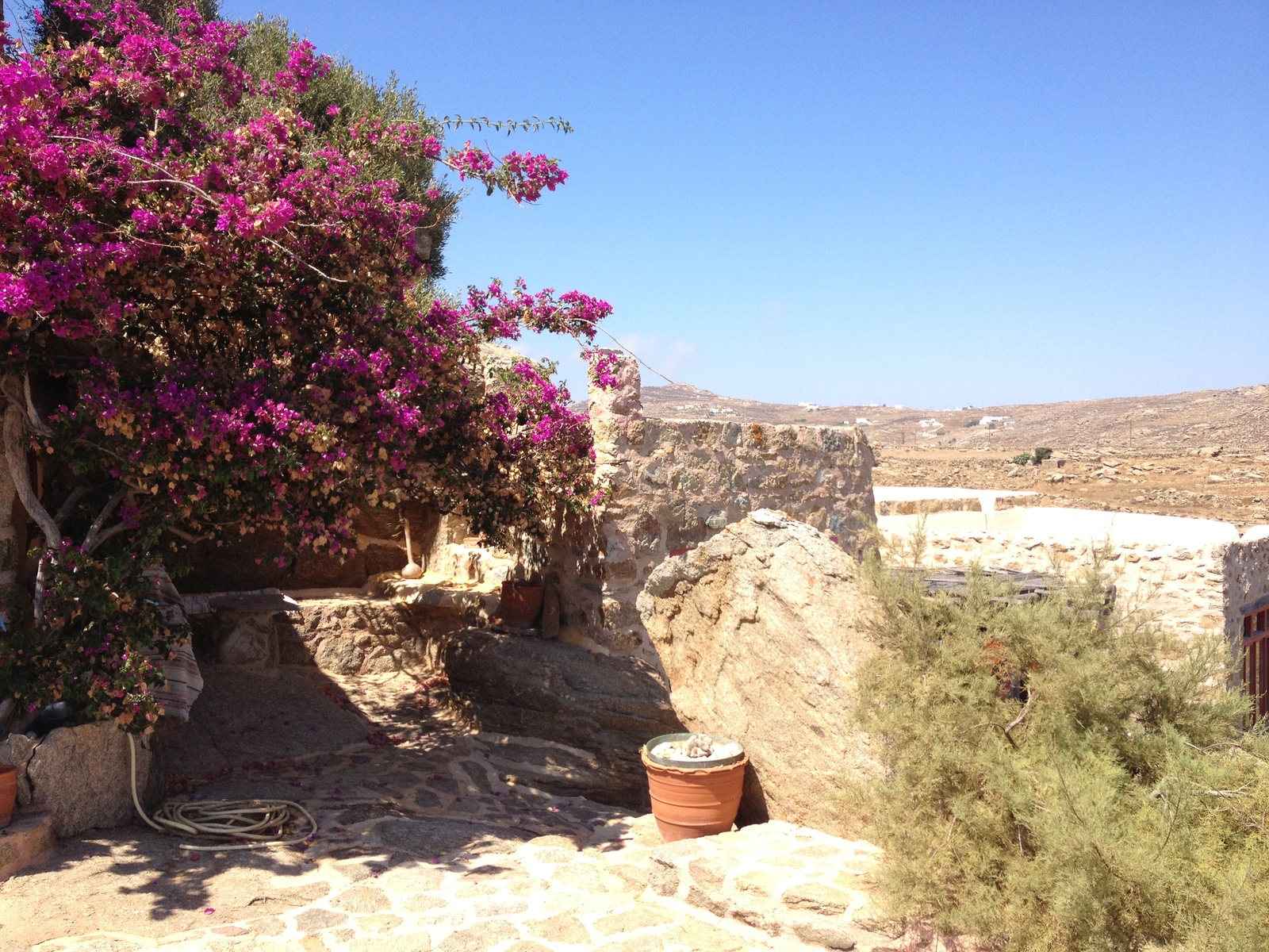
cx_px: 634
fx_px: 1283
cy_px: 476
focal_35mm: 35
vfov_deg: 40.7
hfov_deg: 52.6
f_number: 2.4
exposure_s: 1/1255
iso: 50
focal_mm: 4.28
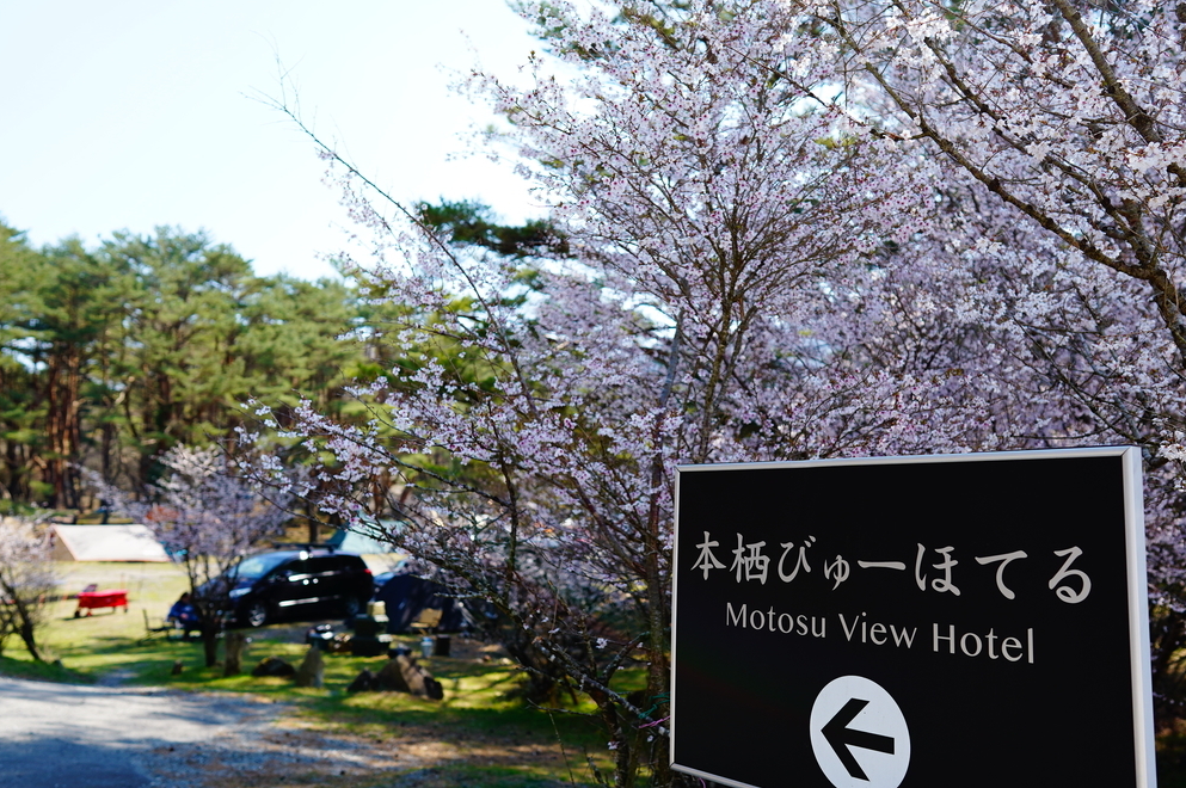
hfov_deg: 63.6
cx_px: 653
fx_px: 954
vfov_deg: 44.9
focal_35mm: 29
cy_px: 406
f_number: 2.8
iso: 200
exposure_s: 1/1250
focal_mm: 24
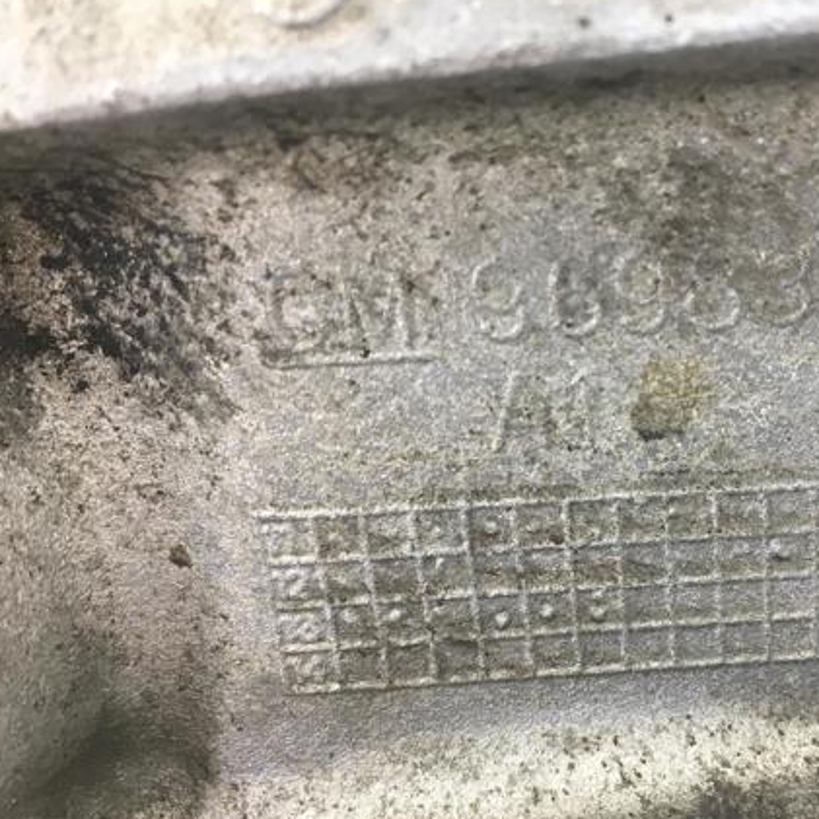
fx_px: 1044
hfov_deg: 41.8
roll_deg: -1.9
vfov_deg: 42.8
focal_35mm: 39
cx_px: 593
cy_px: 409
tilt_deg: -28.0
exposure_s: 1/33
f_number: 2.2
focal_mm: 4.15
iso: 32
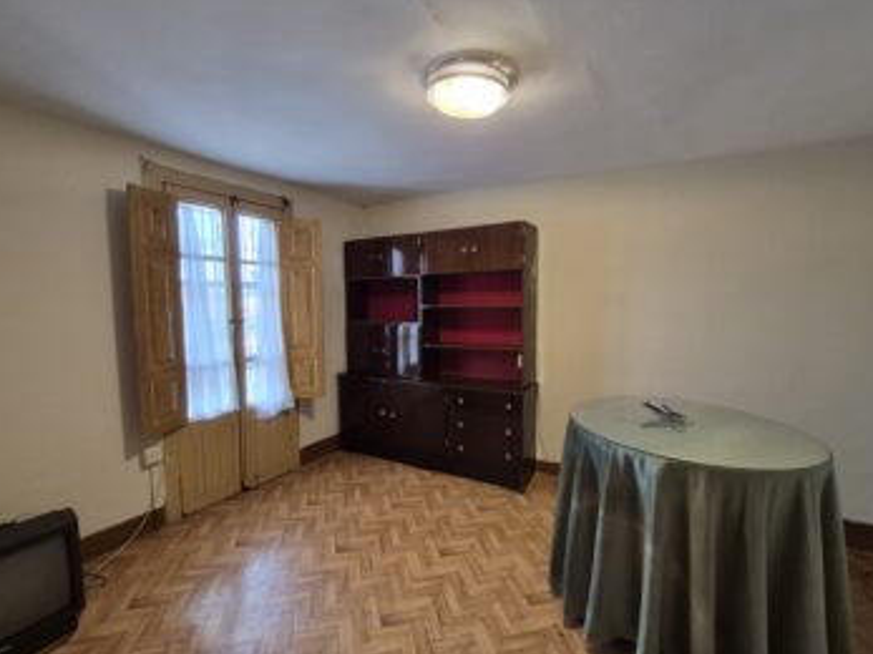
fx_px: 378
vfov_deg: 81.7
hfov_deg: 98.2
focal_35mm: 15
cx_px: 423
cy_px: 327
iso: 200
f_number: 2.2
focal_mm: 1.74
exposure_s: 1/50
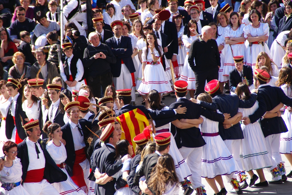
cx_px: 146
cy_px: 98
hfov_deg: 6.9
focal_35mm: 300
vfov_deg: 4.6
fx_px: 2436
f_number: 6.3
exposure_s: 1/320
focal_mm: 200
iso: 160
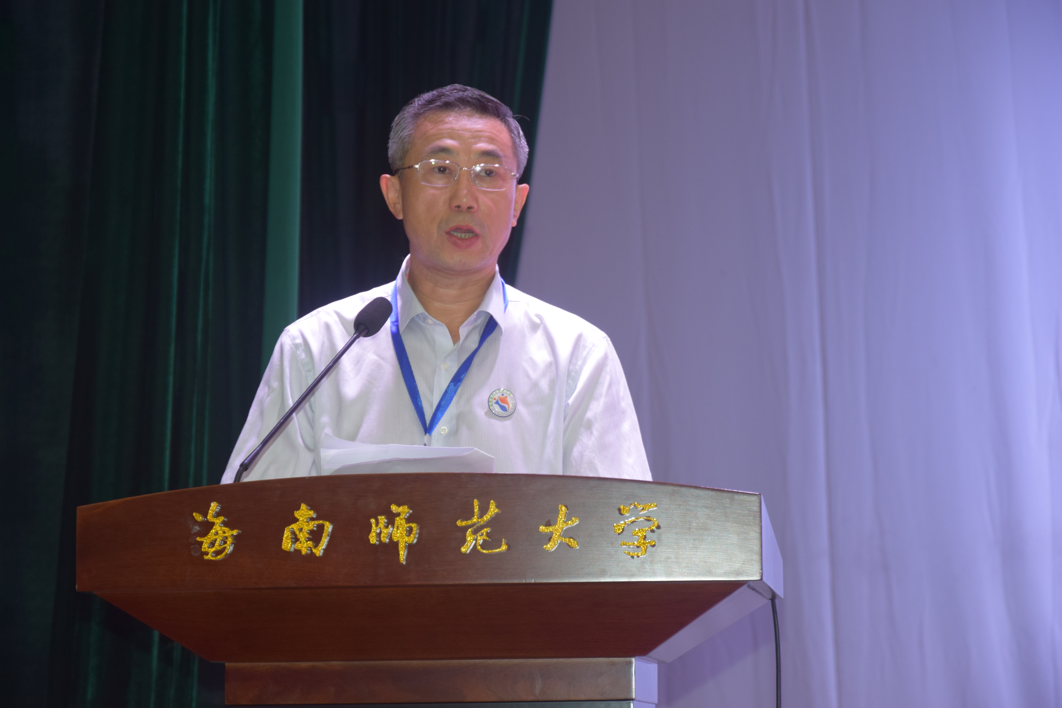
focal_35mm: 120
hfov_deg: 17.1
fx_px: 3540
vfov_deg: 11.4
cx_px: 531
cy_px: 354
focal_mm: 80
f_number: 5.3
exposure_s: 1/30
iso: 640
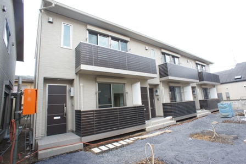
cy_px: 82
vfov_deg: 53.1
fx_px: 164
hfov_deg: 73.8
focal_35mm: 24
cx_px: 123
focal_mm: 16
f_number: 6.3
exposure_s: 1/125
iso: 200
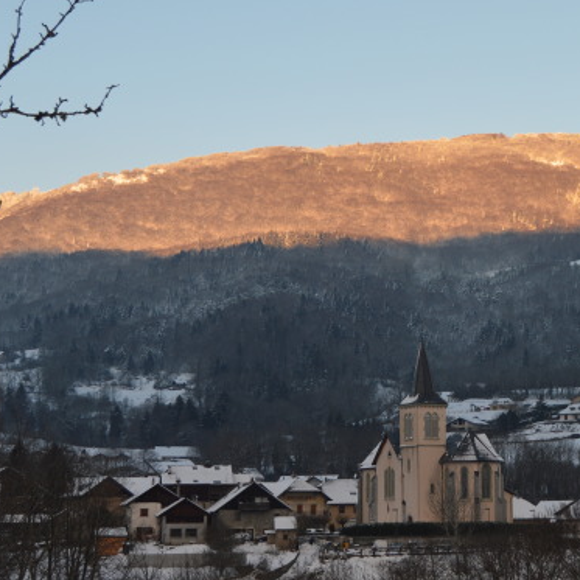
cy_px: 209
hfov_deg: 23.8
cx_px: 502
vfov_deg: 24.2
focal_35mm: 71
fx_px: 1346
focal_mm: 26
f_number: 5.6
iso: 100
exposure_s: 1/125
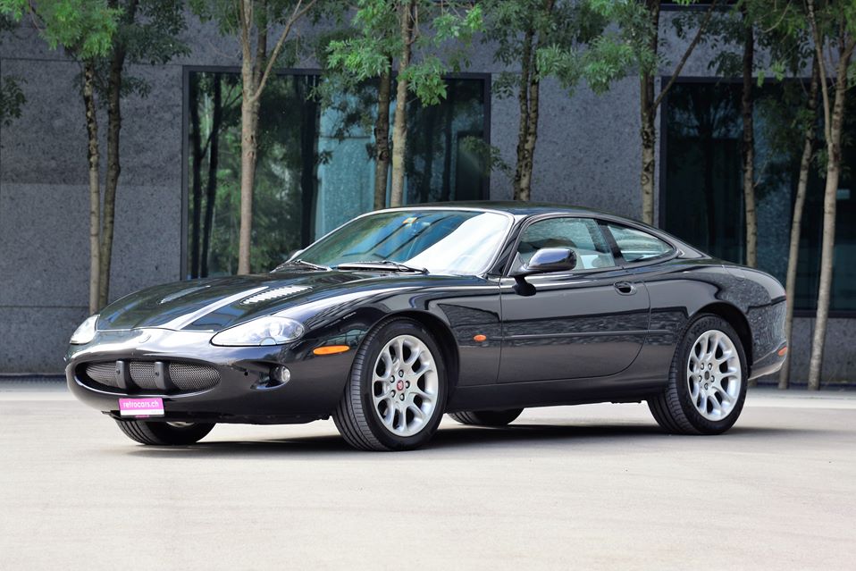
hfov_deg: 17.1
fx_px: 2854
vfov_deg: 11.4
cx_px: 428
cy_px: 286
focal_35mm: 120
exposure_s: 1/100
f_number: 7.1
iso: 250
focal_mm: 120
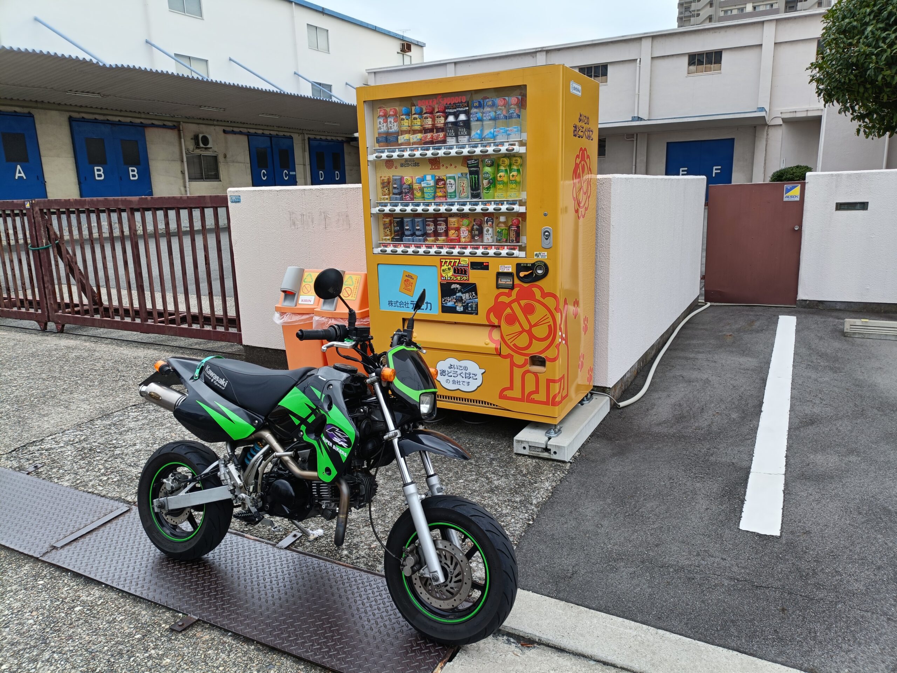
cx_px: 448
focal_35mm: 25
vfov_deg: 54.9
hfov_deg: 69.4
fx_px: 648
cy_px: 336
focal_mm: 4.7
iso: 50
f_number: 1.7
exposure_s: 1/136
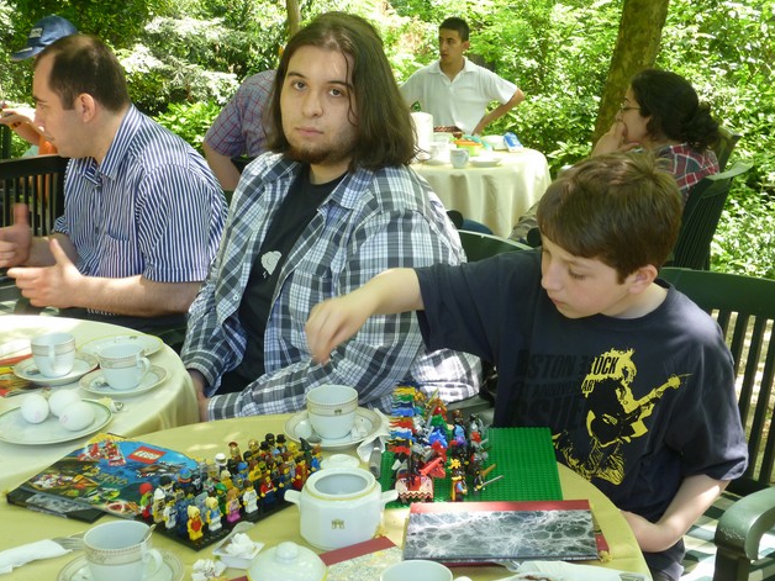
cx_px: 390
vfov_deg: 27.5
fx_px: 1187
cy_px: 294
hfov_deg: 36.2
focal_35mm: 53
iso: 125
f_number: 3.7
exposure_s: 1/40
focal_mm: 9.2
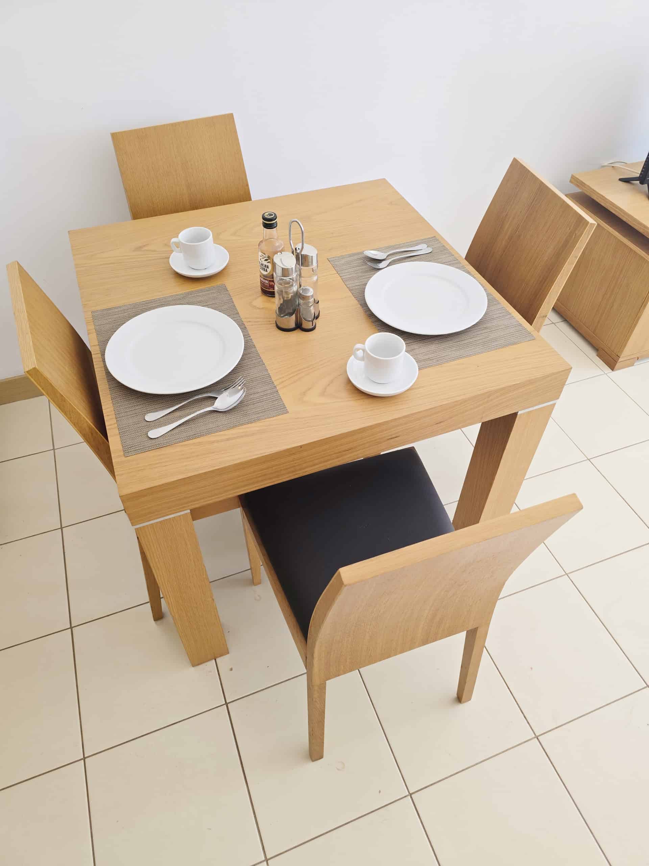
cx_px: 324
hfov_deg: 58.9
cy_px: 433
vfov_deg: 73.9
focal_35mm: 23
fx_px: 575
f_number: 1.7
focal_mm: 6.3
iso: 100
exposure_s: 1/100
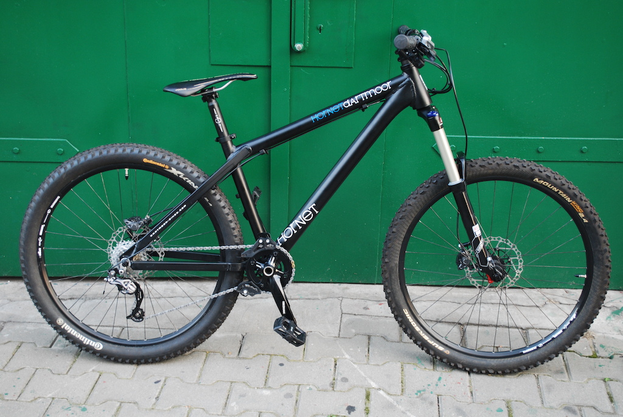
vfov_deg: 28.1
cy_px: 208
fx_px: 831
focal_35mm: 48
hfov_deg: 41.1
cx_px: 312
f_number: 5
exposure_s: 1/25
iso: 400
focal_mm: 32
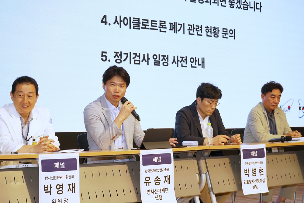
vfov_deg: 19.5
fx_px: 591
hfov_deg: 28.8
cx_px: 152
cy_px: 102
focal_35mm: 70
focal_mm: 70
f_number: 7.1
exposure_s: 1/100
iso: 400
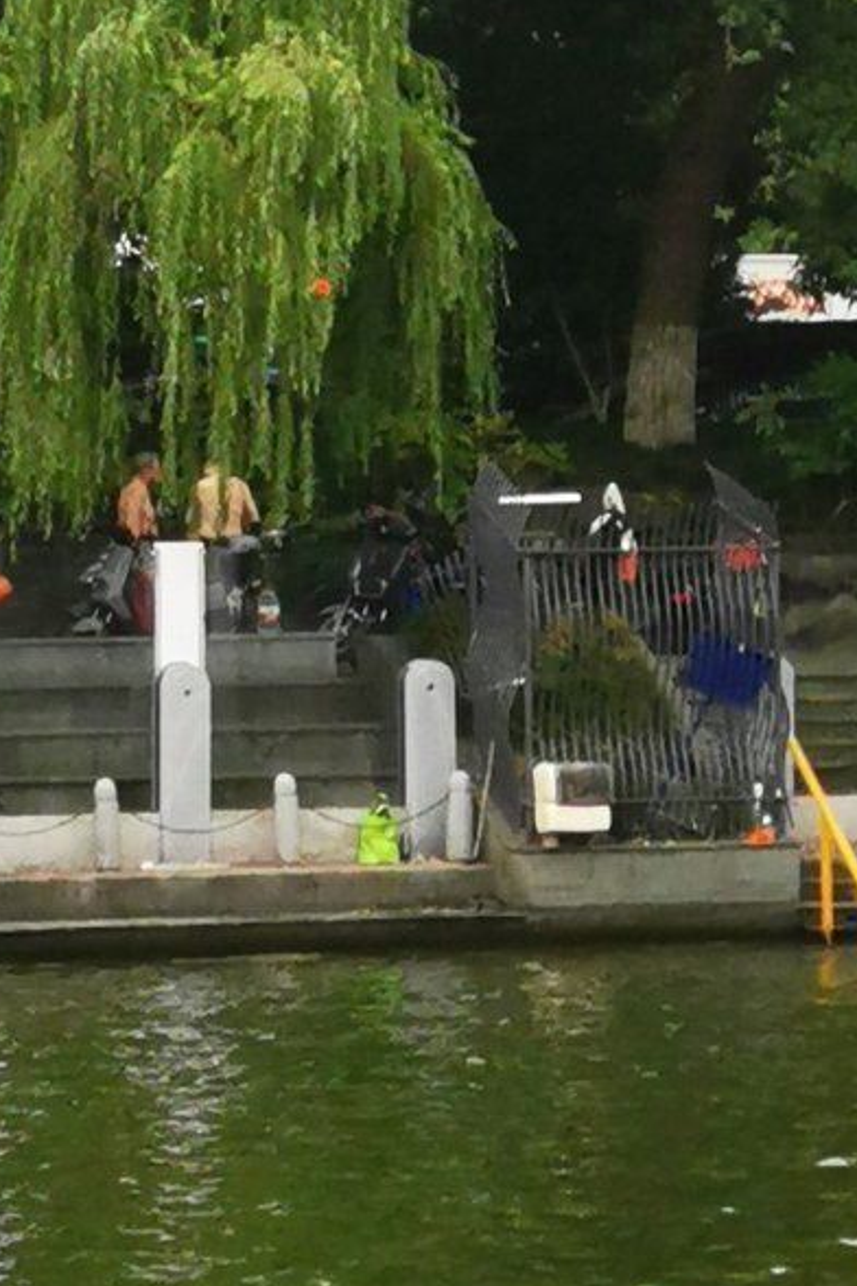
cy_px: 865
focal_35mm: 261
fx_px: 9319
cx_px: -770
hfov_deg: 5.2
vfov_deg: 7.9
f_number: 2.4
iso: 80
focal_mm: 3.95
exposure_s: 1/100
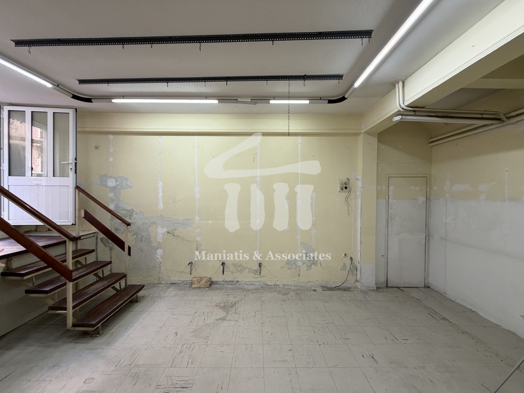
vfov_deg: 85.7
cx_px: 262
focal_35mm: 14
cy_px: 196
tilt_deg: -2.3
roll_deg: +0.6
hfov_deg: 102.1
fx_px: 212
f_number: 2.2
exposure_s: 1/100
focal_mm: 2.22
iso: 200
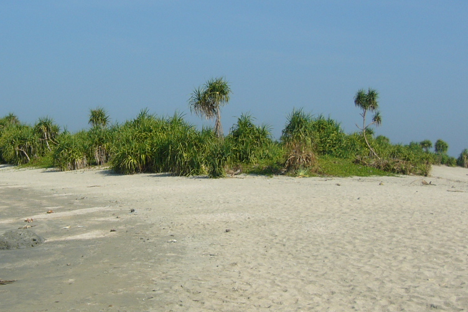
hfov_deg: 32.1
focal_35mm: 62
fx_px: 806
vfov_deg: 21.9
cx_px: 152
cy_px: 118
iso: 50
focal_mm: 5.8
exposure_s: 1/250
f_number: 8
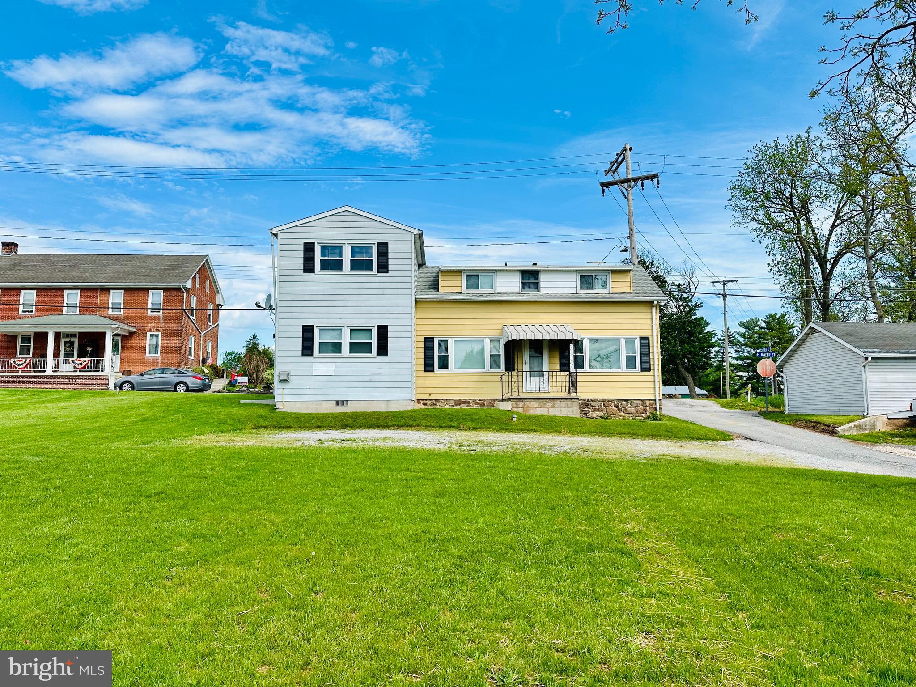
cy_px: 344
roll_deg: +0.1
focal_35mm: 24
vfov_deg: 56.8
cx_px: 458
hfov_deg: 71.6
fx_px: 635
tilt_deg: +5.7
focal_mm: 6.86
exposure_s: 1/4184
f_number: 1.78
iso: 80
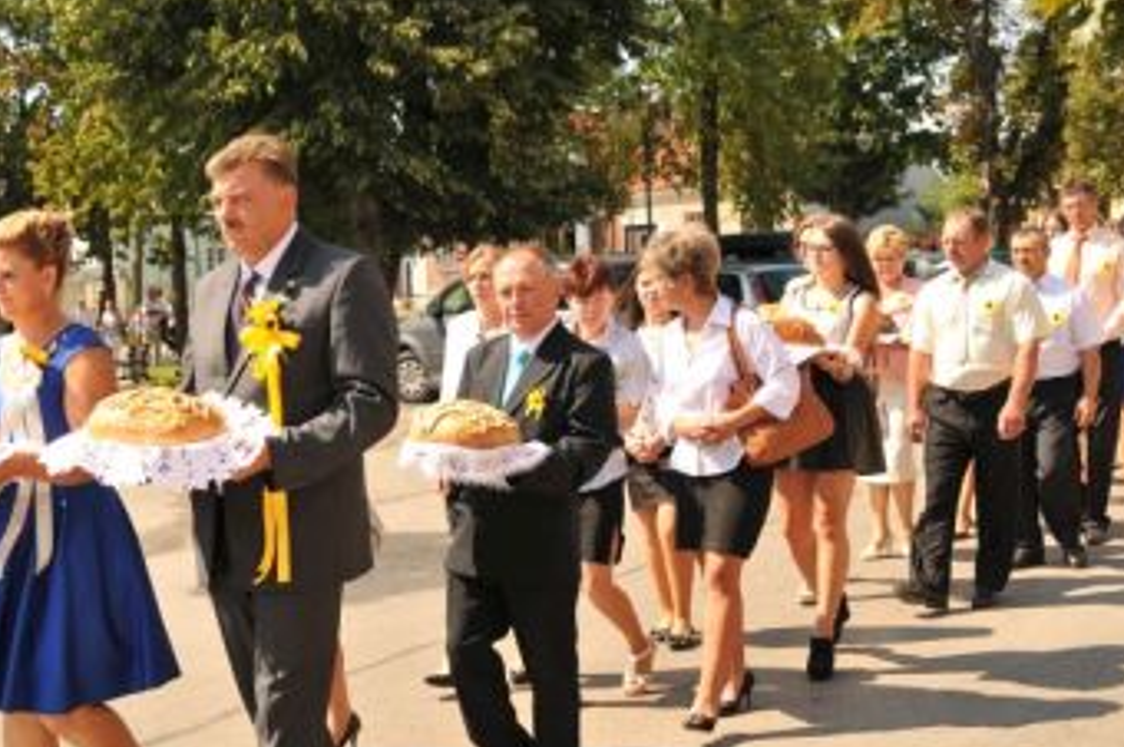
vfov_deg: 25.4
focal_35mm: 53
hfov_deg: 37.2
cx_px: 390
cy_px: 426
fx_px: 1653
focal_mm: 24
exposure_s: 1/1250
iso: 200
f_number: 3.5
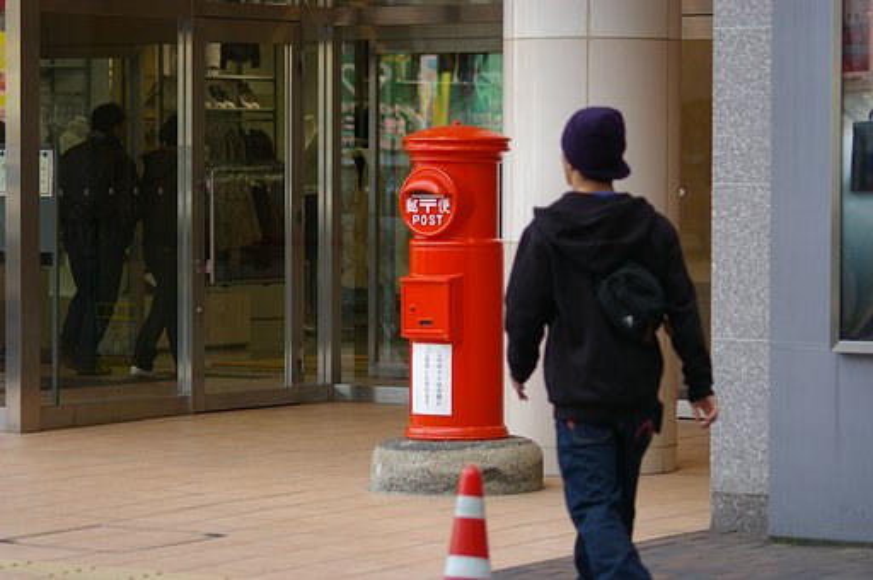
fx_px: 3633
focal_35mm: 150
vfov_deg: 9.1
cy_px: 290
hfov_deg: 13.7
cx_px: 436
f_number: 2.8
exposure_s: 1/500
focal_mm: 100
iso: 200
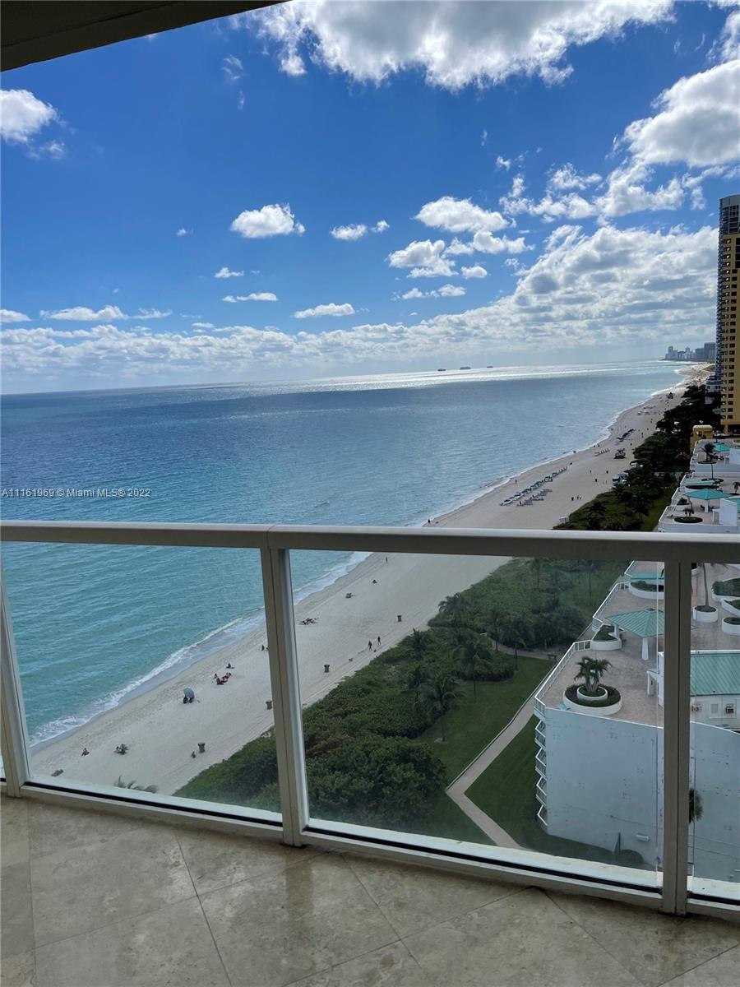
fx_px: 741
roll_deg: +3.4
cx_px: 370
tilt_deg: -9.5
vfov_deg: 67.3
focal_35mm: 26
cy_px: 494
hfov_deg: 53.1
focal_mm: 5.1
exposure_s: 1/9174
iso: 32
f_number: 1.6
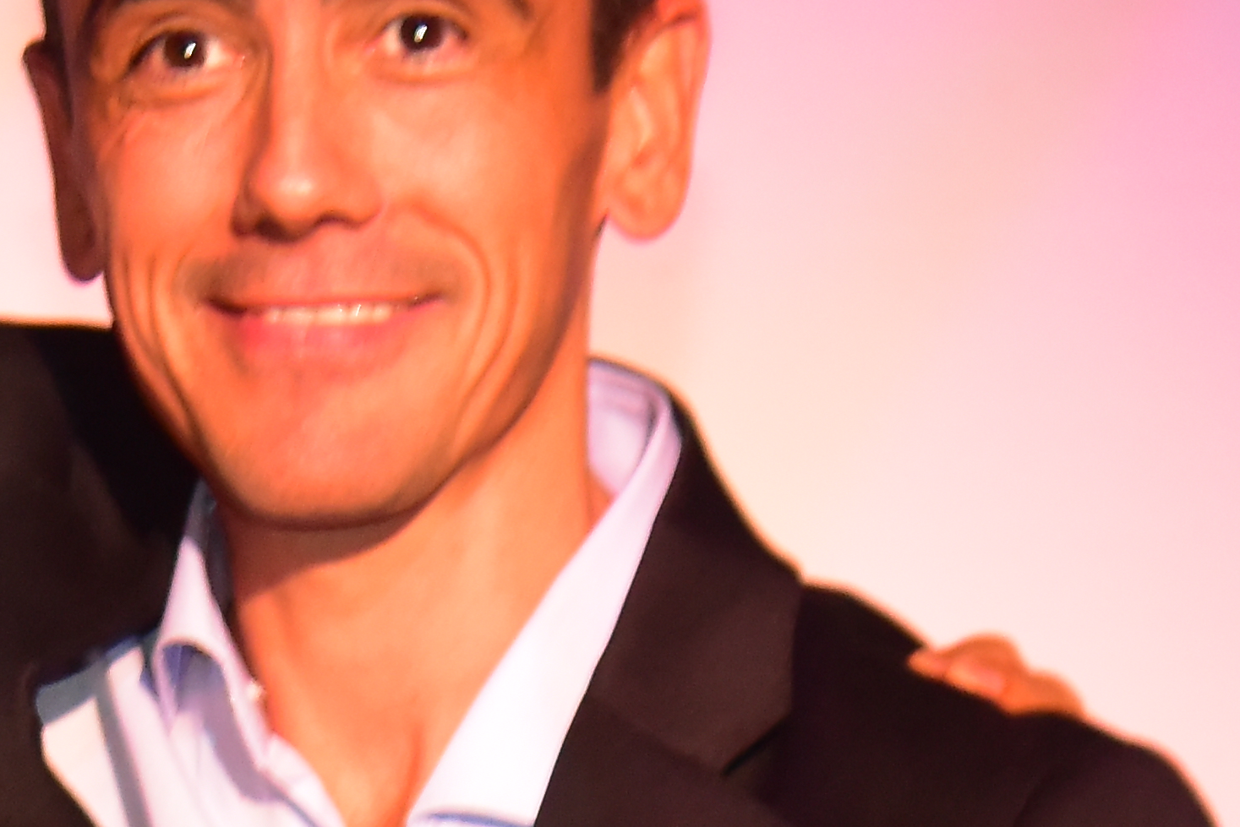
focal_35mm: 326
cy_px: 1292
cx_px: -435
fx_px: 11232
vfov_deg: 4.2
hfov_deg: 6.3
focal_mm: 65
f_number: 4
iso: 2500
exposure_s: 1/80
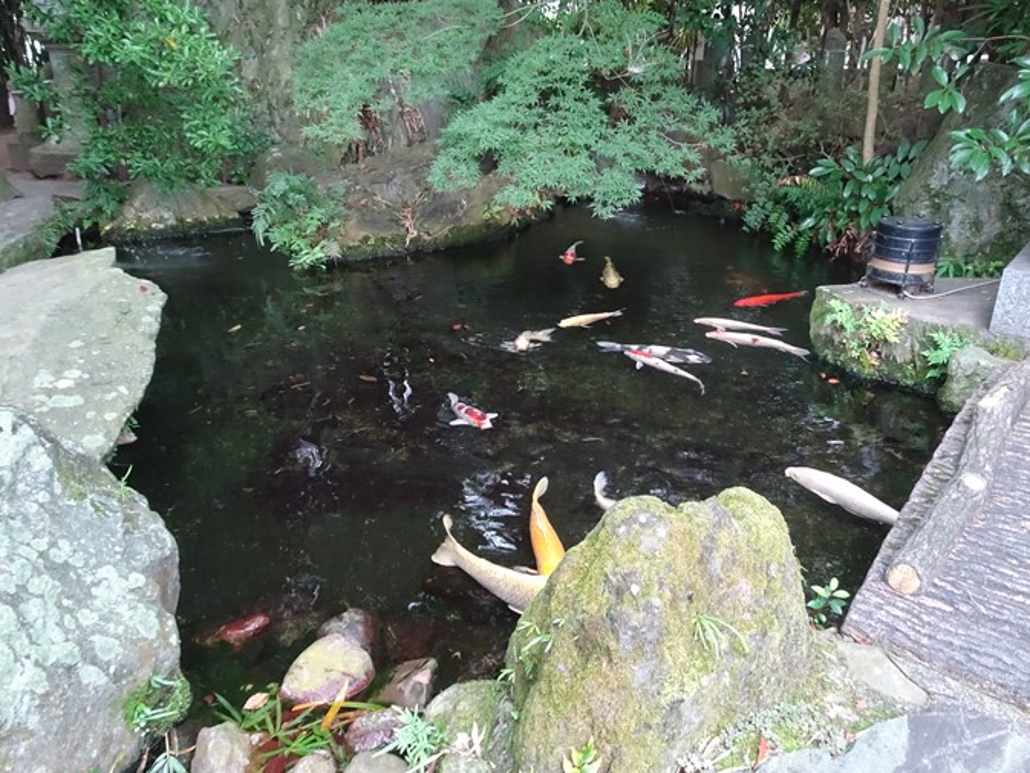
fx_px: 774
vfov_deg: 53.1
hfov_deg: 67.3
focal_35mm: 26
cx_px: 528
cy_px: 376
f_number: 3.5
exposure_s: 1/30
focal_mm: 4.34
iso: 640
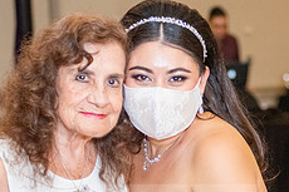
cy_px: 180
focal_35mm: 170
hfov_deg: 12.1
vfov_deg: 8.0
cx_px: 225
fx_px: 1364
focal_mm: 56
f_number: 2.8
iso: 1600
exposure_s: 1/250
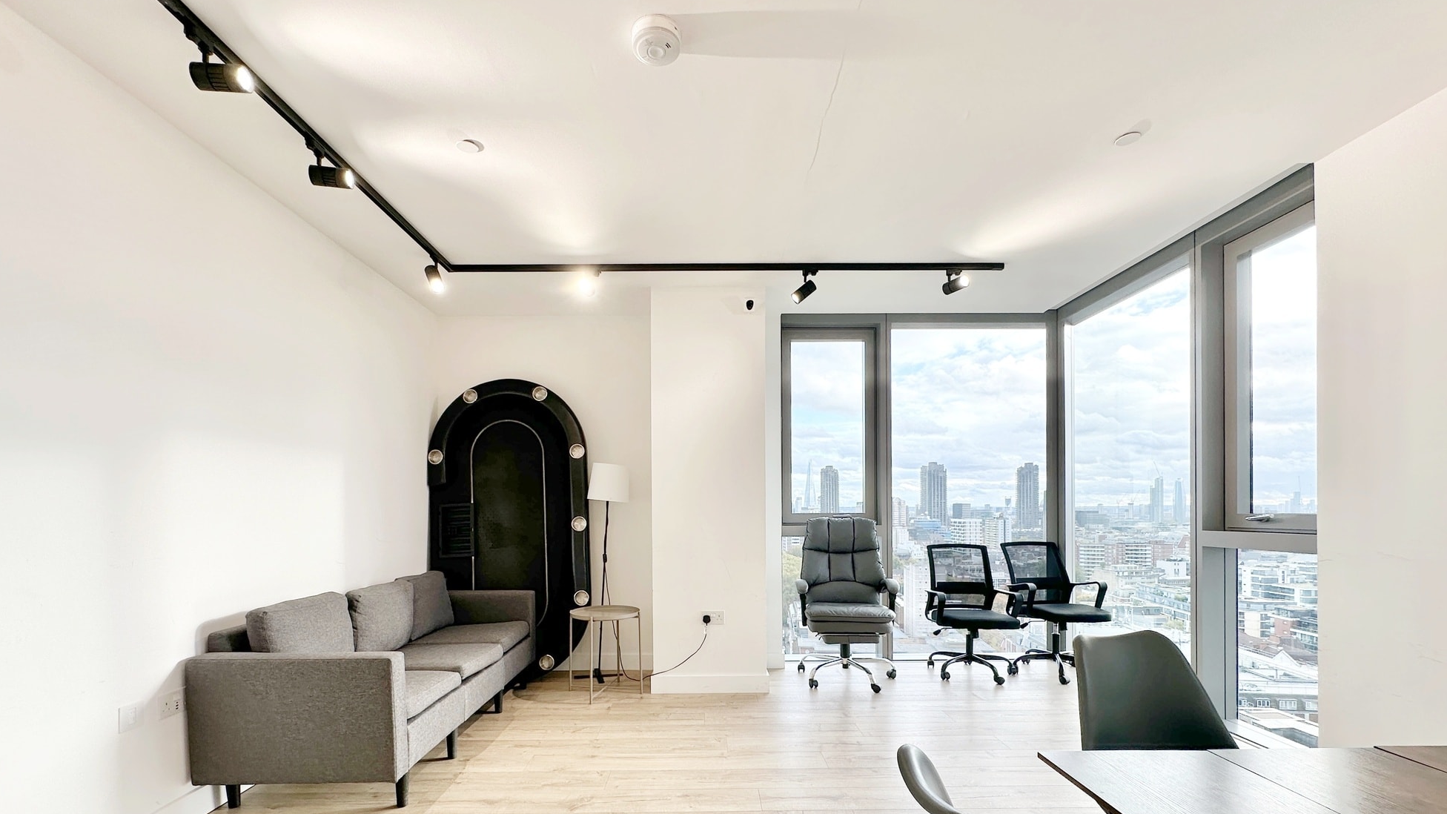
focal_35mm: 16
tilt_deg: +0.5
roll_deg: +0.4
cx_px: 713
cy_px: 512
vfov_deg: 66.0
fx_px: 614
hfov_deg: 99.4
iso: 40
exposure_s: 1/122
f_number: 2.2
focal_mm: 2.22
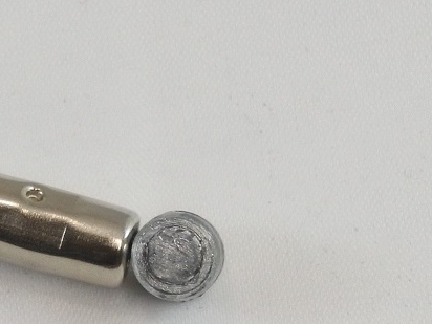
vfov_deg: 5.2
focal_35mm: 286
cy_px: 306
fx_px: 3569
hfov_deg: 6.9
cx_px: 68
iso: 450
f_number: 5.6
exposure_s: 1/125
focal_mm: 30
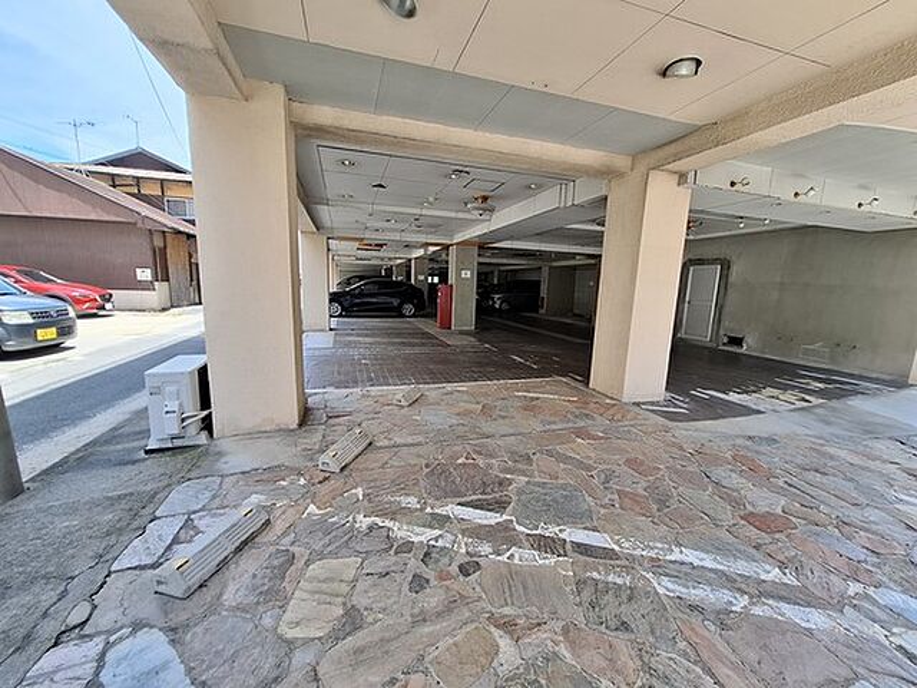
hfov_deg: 106.2
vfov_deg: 89.9
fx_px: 344
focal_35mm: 13
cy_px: 344
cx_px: 458
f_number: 2.2
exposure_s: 1/163
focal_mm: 1.74
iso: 40
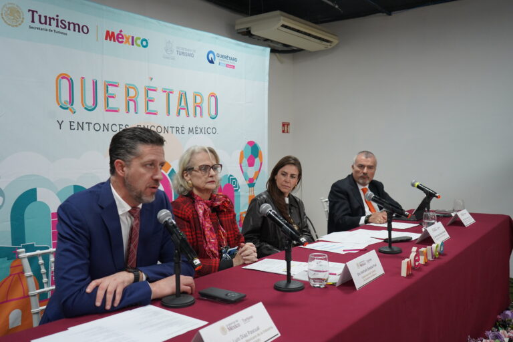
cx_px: 256
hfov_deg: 57.2
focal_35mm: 33
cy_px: 171
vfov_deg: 40.0
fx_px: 470
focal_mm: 33
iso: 1600
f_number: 4
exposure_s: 1/160
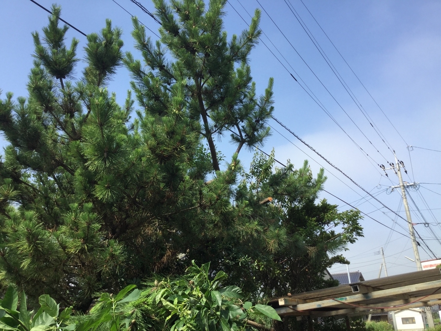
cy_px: 166
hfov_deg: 58.4
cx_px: 220
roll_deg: +1.1
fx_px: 395
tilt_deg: +22.7
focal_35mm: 31
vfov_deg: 45.4
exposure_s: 1/895
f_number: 2.4
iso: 25
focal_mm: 3.3
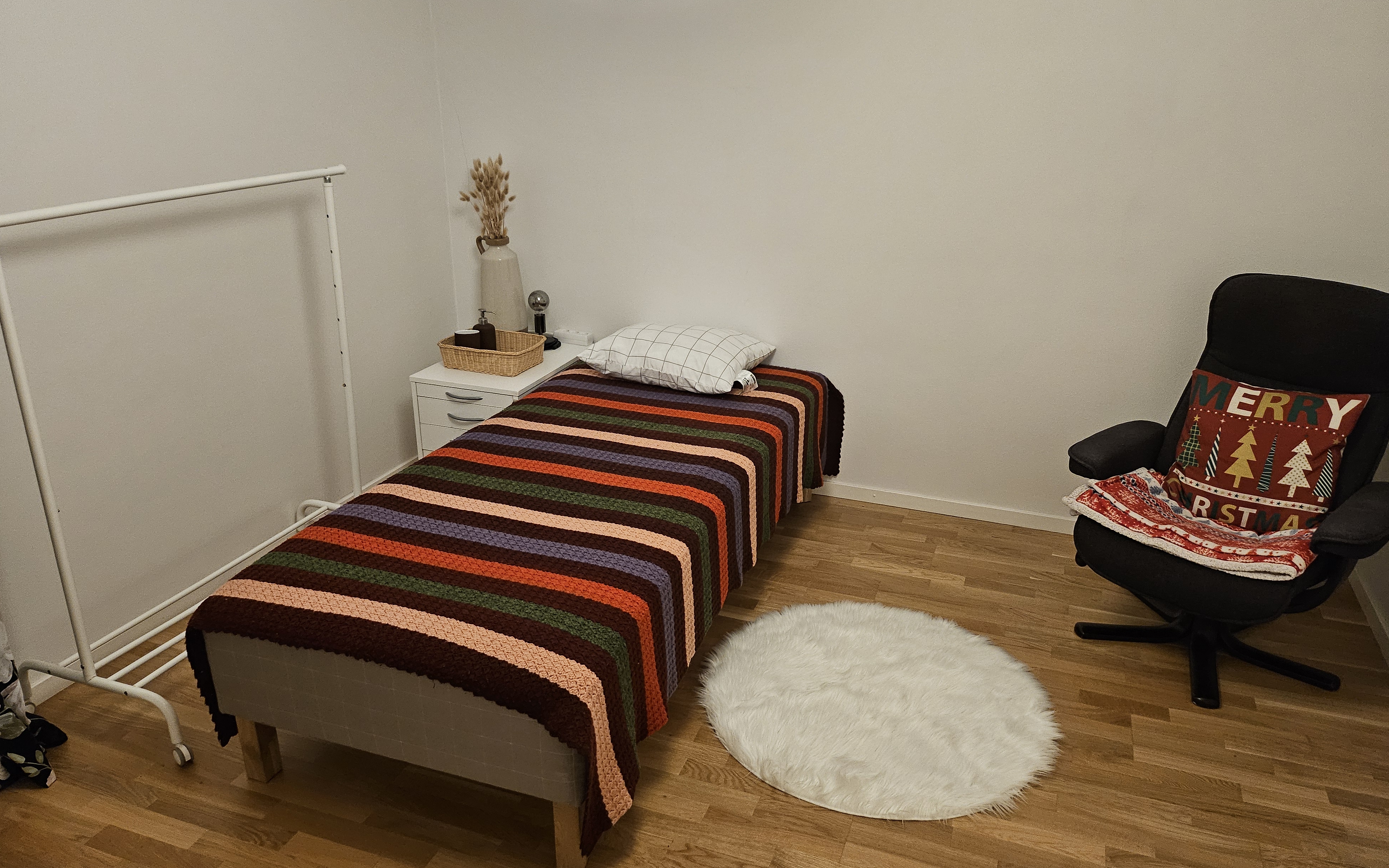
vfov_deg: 47.6
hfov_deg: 70.4
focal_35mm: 26
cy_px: 443
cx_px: 694
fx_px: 984
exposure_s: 1/50
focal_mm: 5
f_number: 1.8
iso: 800
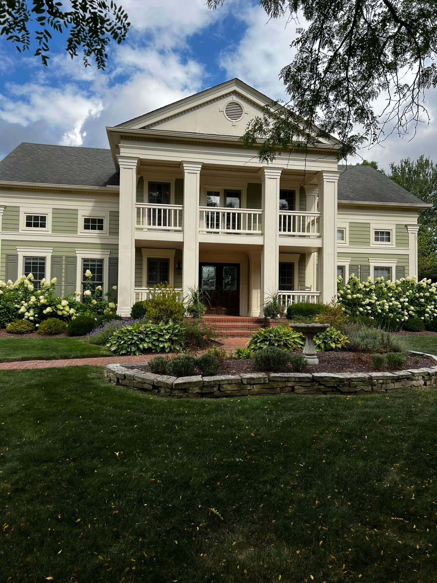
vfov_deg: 67.3
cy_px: 292
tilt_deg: +3.7
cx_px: 218
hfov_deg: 53.1
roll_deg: +0.0
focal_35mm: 26
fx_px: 438
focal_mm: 5.7
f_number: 1.5
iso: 50
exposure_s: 1/2762
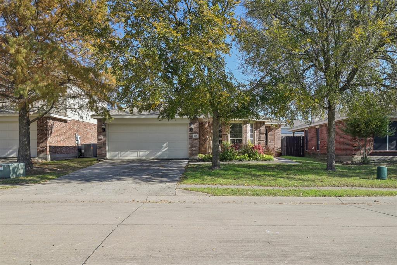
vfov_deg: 43.6
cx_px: 198
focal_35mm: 30
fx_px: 331
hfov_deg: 61.9
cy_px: 132
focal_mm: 30
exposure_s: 1/100
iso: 63
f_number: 8
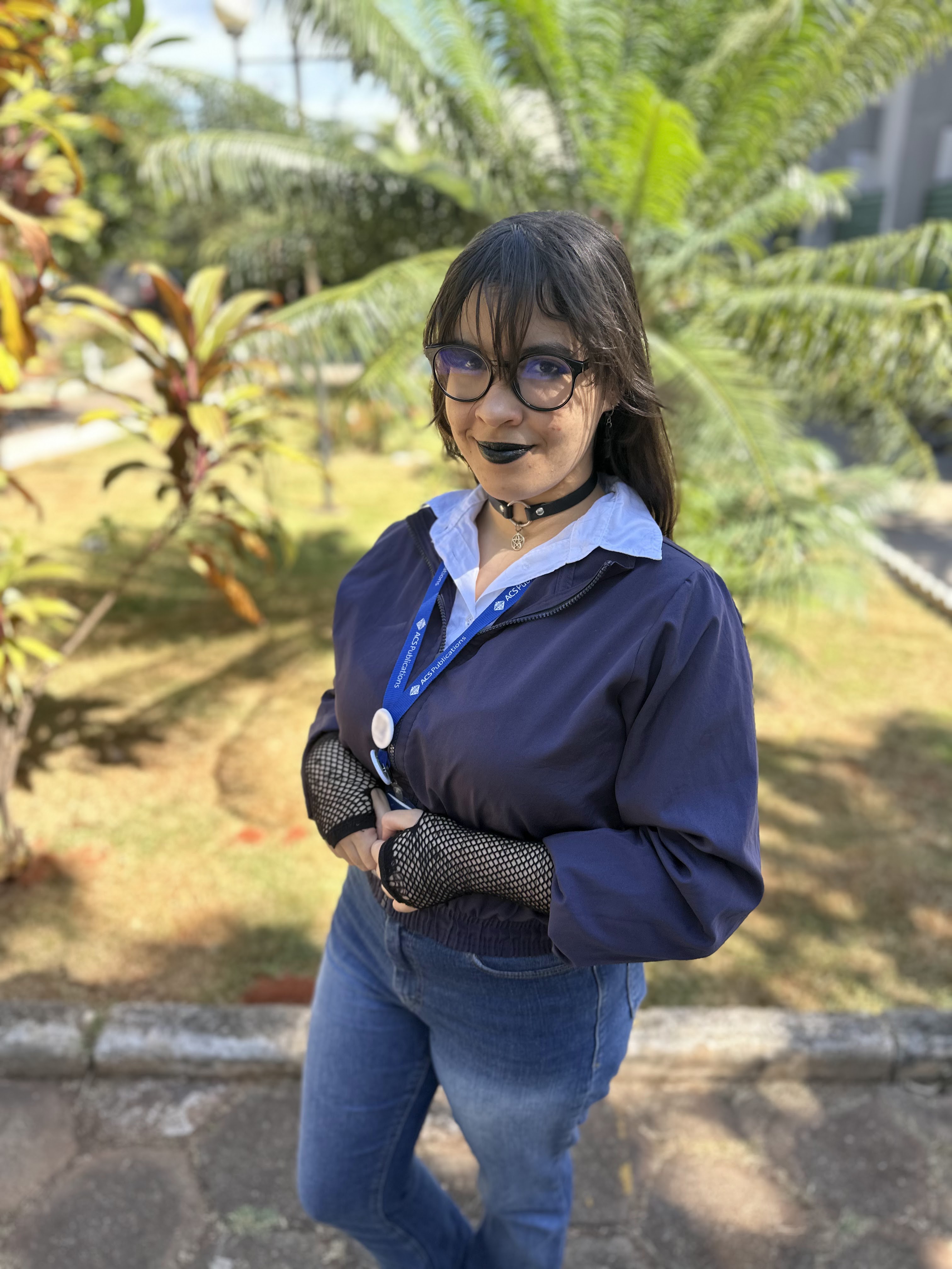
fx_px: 880
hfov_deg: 56.8
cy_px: 634
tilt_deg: -22.3
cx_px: 476
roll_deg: -2.2
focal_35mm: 24
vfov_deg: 71.6
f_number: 1.78
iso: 80
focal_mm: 6.86
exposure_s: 1/630
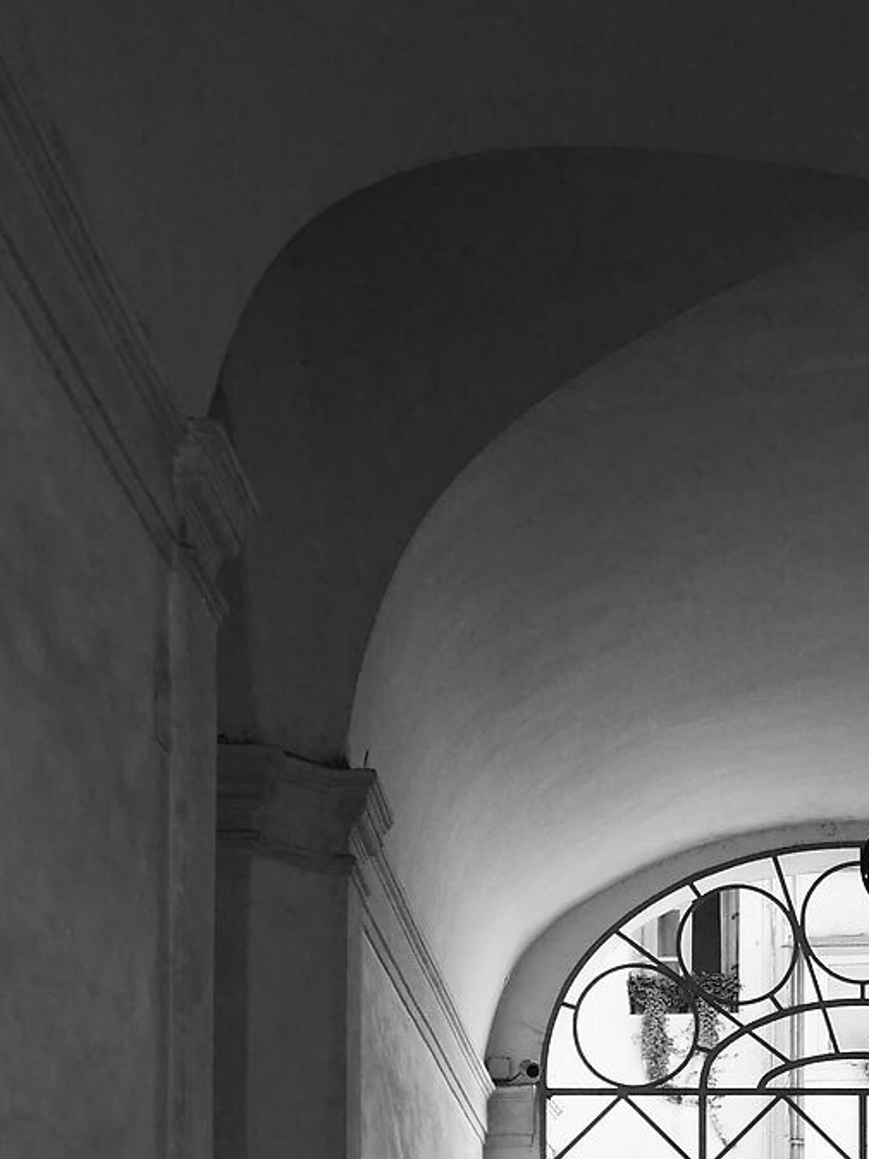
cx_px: 895
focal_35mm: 107
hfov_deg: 13.6
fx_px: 3580
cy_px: 1378
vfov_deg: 17.5
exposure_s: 1/250
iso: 200
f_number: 2.8
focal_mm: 15
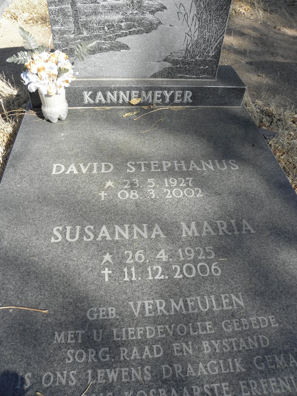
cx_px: 148
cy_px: 198
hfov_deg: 53.1
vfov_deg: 67.3
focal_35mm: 26
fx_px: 297
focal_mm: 4.6
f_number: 5.6
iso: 64
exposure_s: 1/160
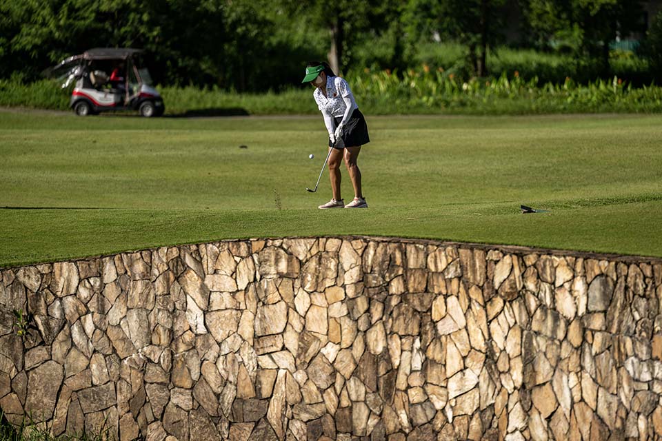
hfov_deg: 10.8
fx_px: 3494
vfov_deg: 7.2
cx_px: 331
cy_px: 220
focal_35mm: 190
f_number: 2.8
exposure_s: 1/8000
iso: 320
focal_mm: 190
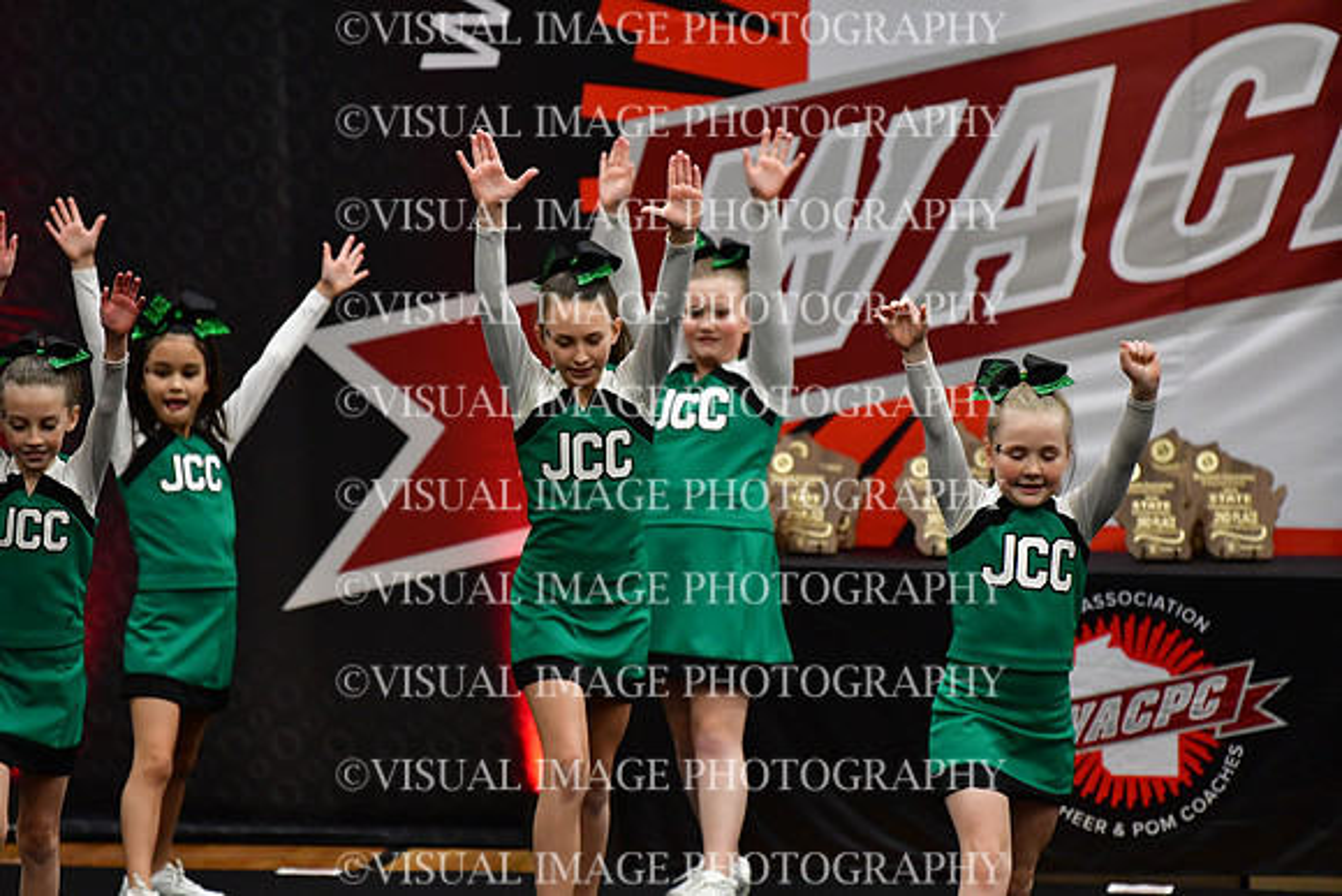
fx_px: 11185
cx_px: 671
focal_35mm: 300
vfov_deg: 4.6
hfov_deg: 6.9
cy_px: 448
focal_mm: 200
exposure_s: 1/800
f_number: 2.8
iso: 4000
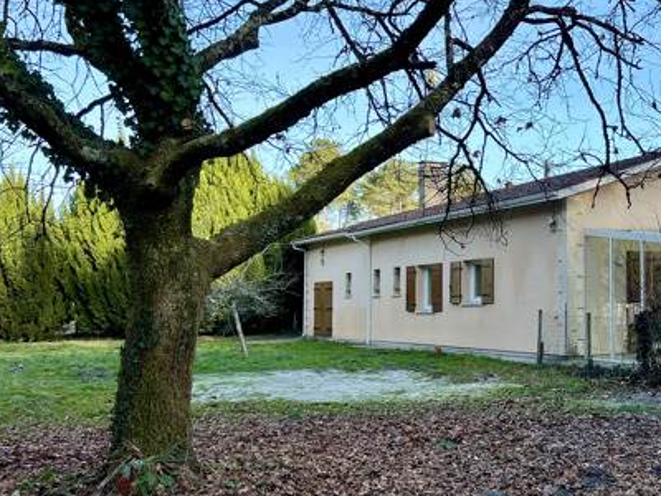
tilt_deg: +4.5
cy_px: 235
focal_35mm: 52
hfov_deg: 34.8
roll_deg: +0.8
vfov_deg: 28.0
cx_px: 593
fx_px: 993
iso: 50
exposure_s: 1/949
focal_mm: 5.7
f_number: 1.5
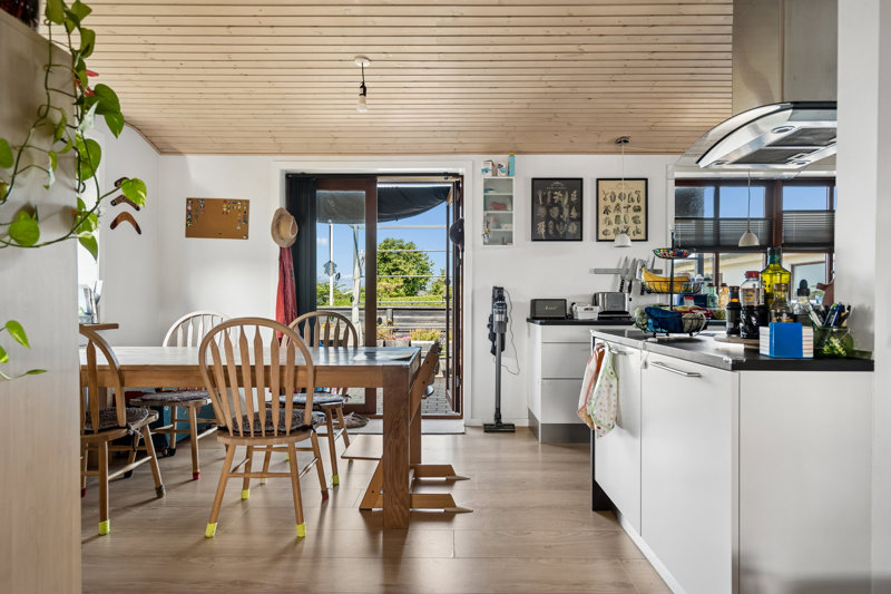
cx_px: 446
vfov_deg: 64.5
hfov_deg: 86.9
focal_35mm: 19
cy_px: 297
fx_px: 470
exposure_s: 1/40
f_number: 4.5
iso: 400
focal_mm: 19
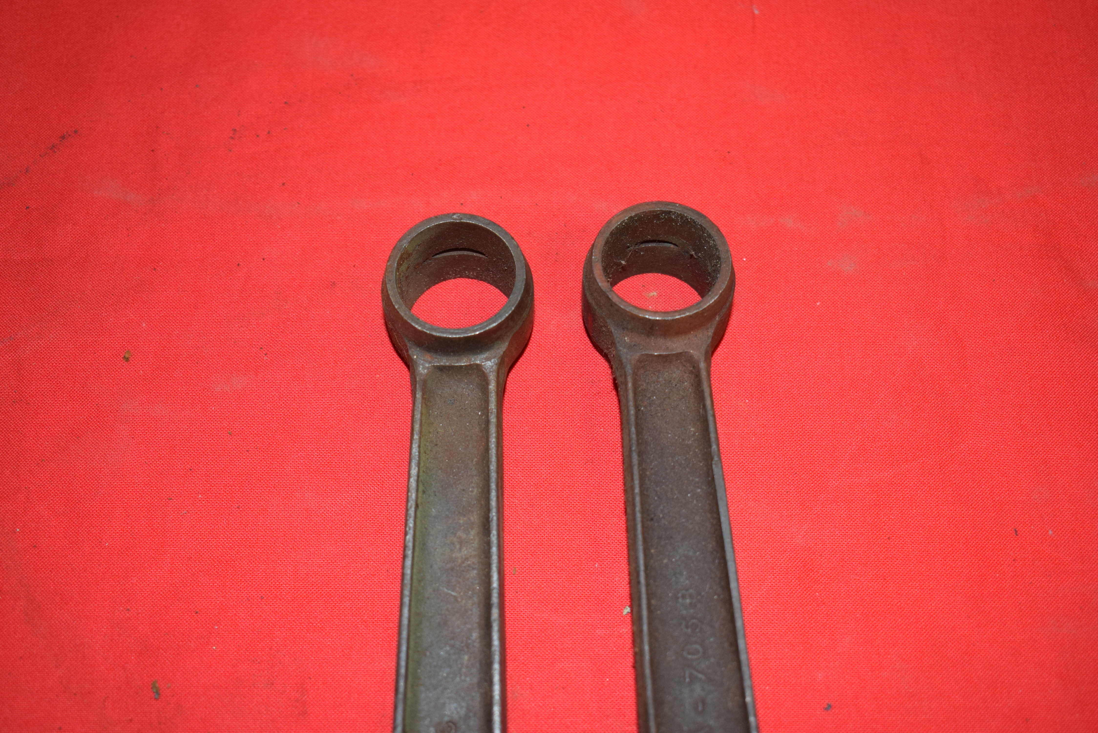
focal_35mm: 45
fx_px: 1373
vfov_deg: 29.9
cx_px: 549
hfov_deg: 43.6
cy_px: 366
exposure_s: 1/100
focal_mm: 30
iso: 640
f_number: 5
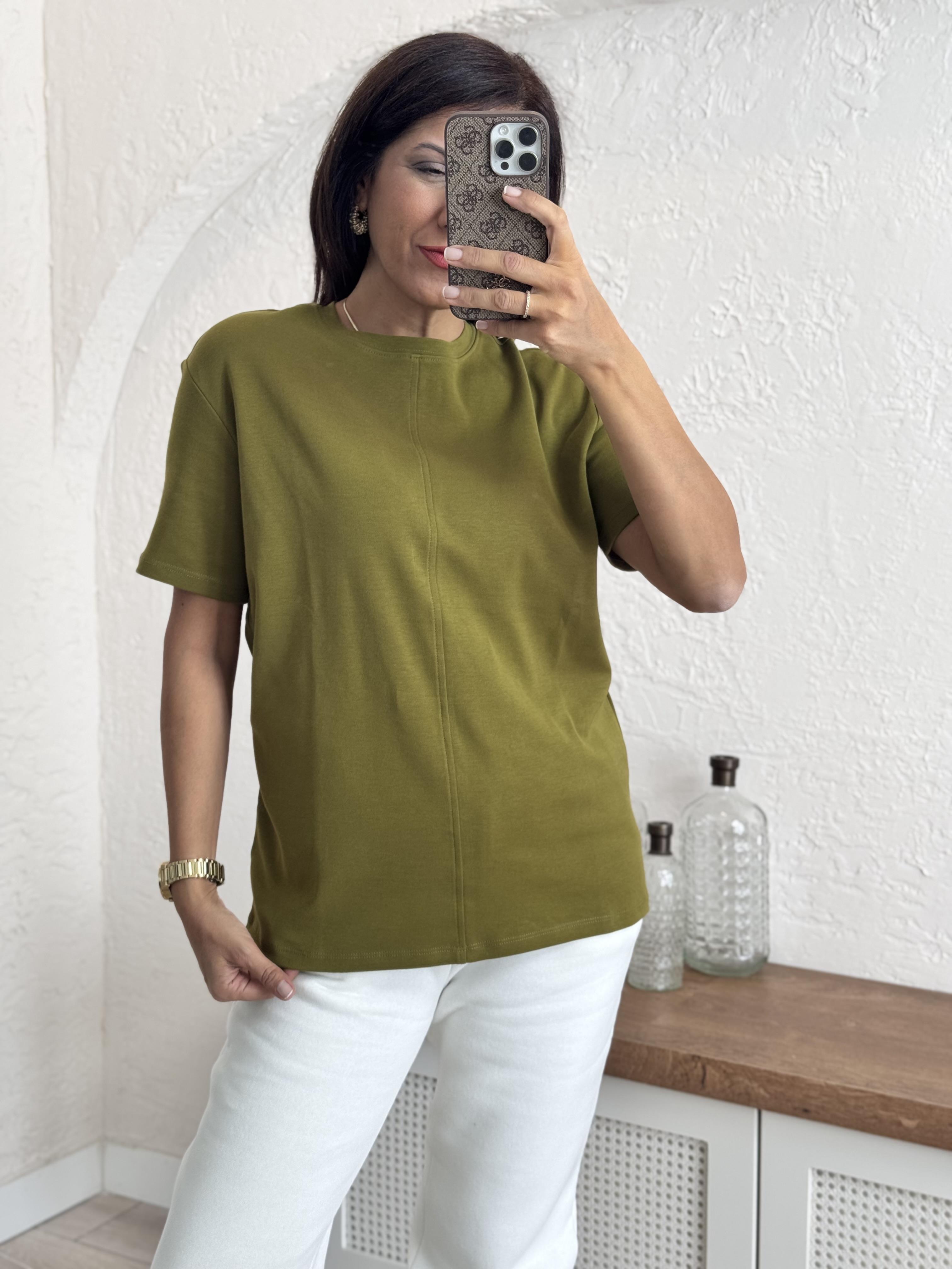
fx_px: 1760
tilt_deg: -23.2
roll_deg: -0.6
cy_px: 634
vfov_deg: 39.7
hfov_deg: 30.3
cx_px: 476
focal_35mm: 48
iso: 64
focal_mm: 6.76
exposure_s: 1/121
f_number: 1.78
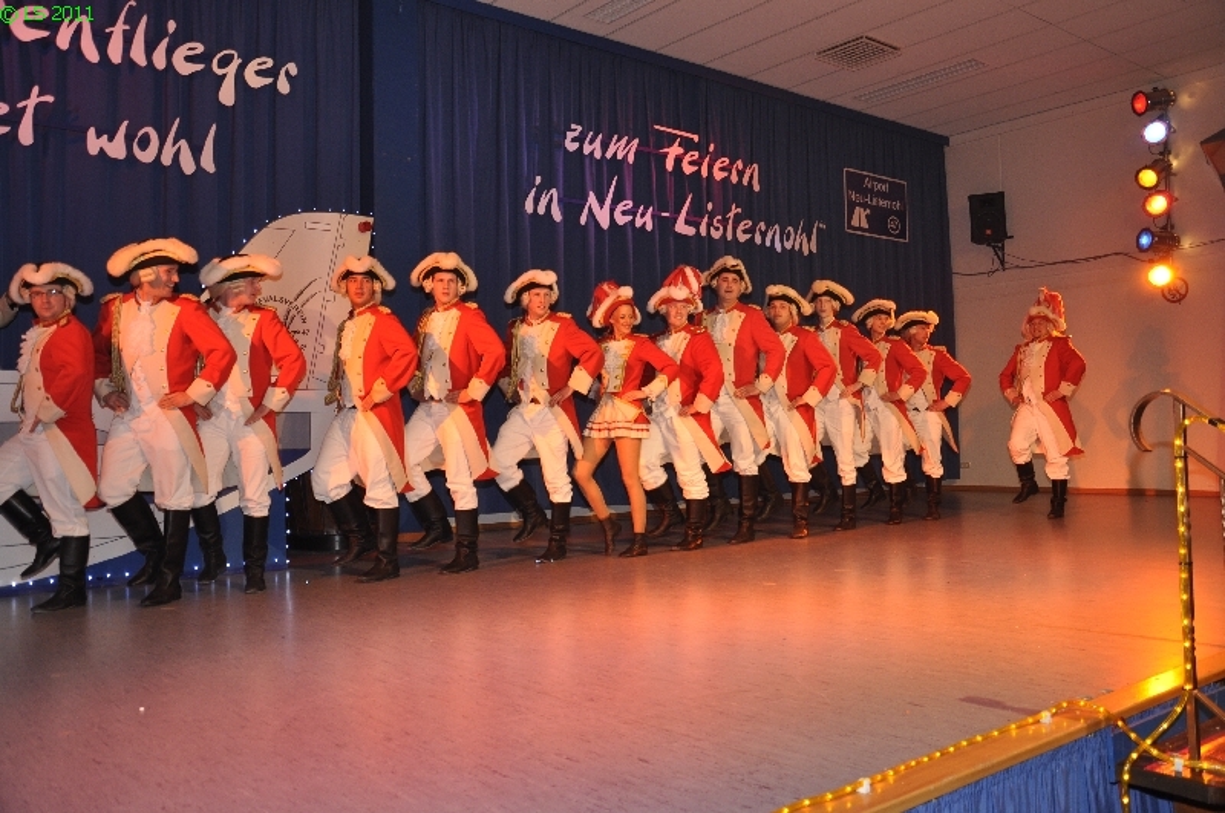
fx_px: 1070
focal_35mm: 32
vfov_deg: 41.6
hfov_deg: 59.6
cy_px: 406
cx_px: 612
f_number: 5
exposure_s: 1/60
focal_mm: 21
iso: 400
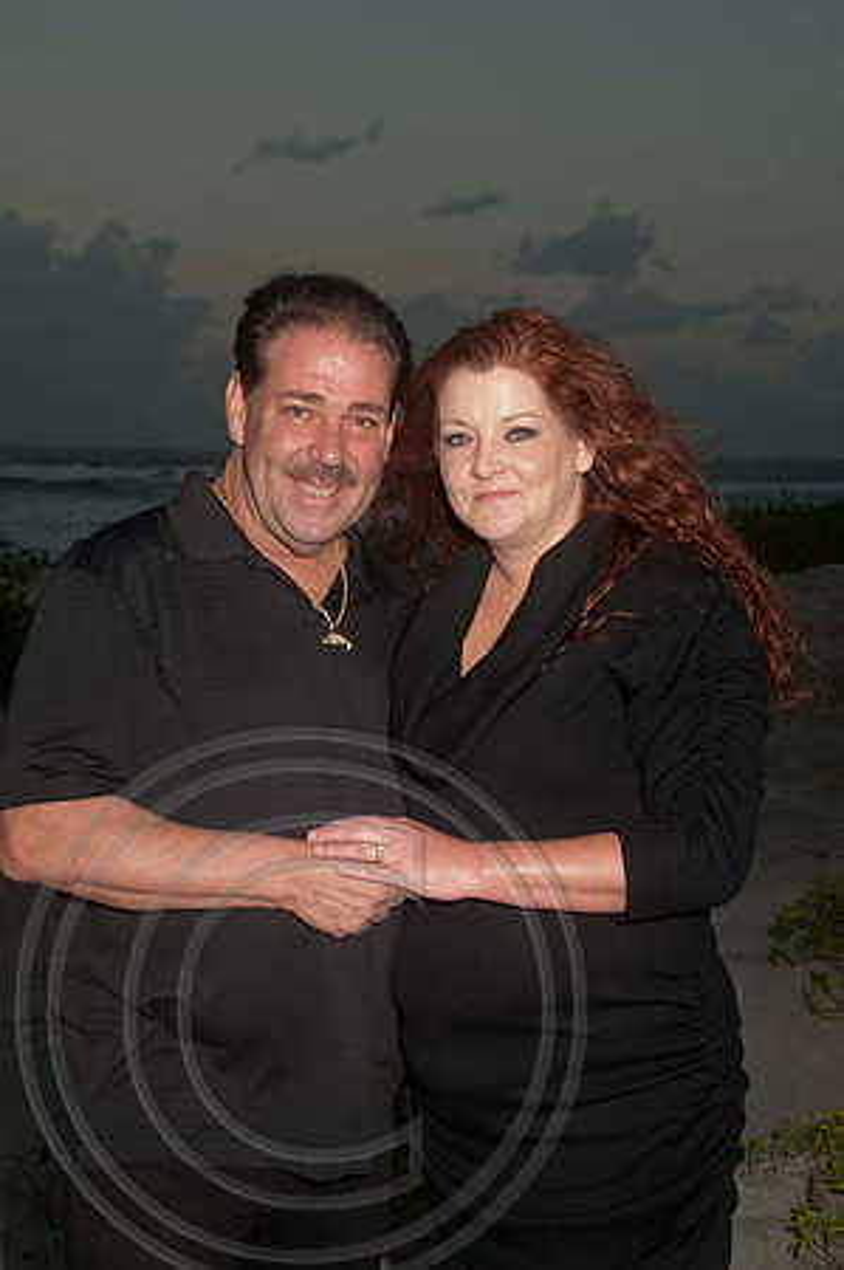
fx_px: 2326
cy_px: 635
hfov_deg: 20.6
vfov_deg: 30.5
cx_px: 422
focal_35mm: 66
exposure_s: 1/30
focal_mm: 44
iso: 100
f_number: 8
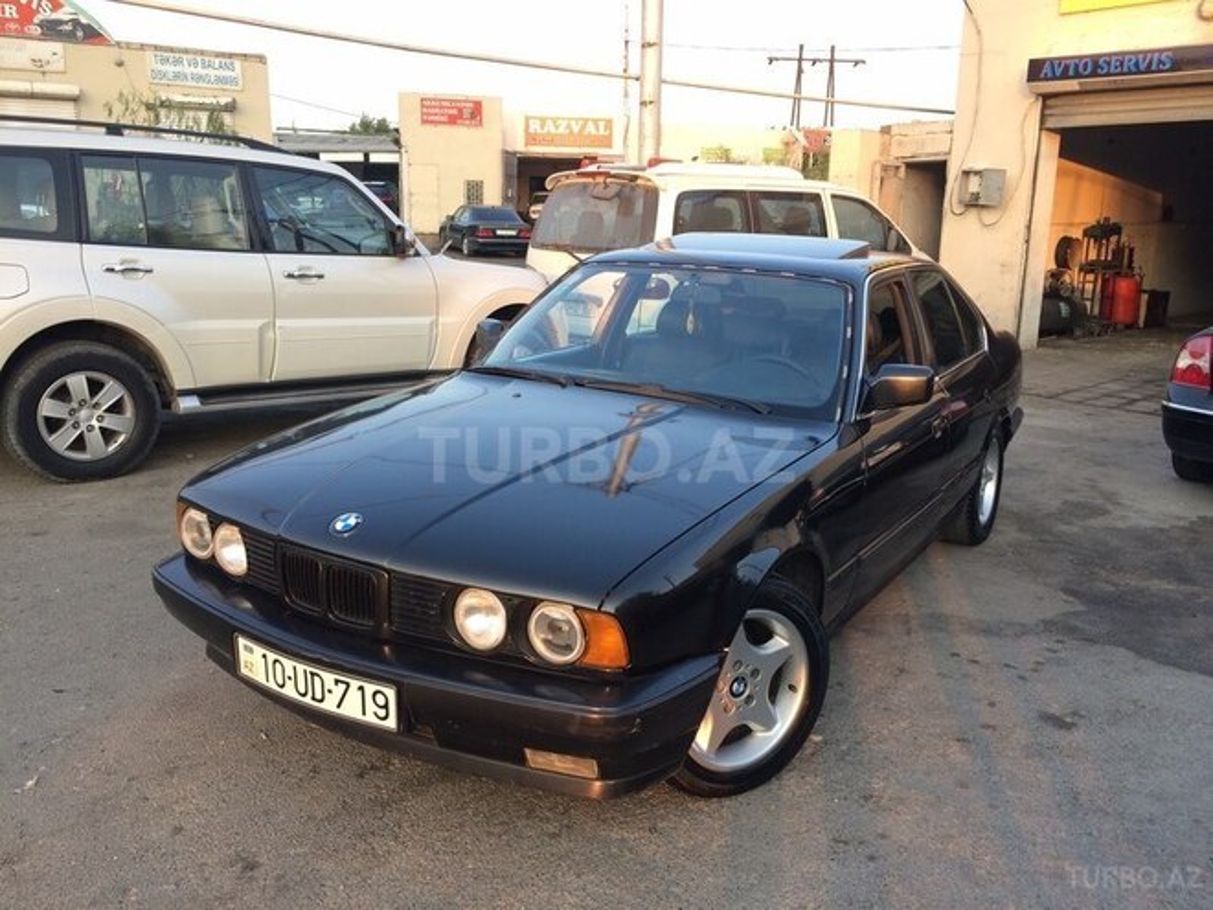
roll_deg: -0.7
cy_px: 455
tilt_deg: -12.9
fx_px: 1016
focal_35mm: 29
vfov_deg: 48.2
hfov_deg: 61.7
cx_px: 606
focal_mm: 4.15
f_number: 2.2
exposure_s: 1/116
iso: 32
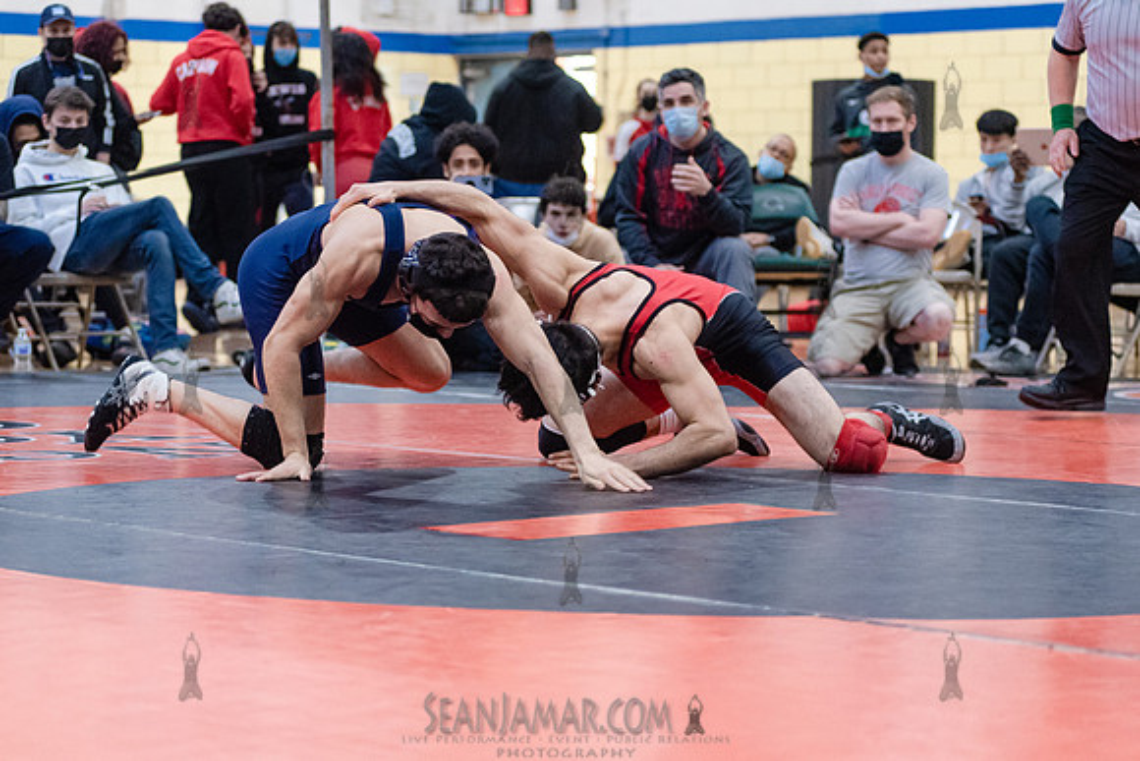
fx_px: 3137
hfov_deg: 20.6
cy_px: 471
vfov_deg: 13.8
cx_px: 518
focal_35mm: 99
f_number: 3.5
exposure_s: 1/400
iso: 4000
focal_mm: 80
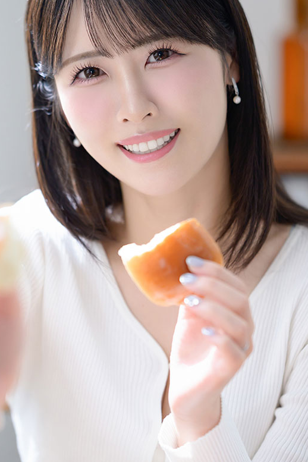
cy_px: 237
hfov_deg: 9.8
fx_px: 1797
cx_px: 136
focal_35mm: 140
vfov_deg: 14.7
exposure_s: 1/200
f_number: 2
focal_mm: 85
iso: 640
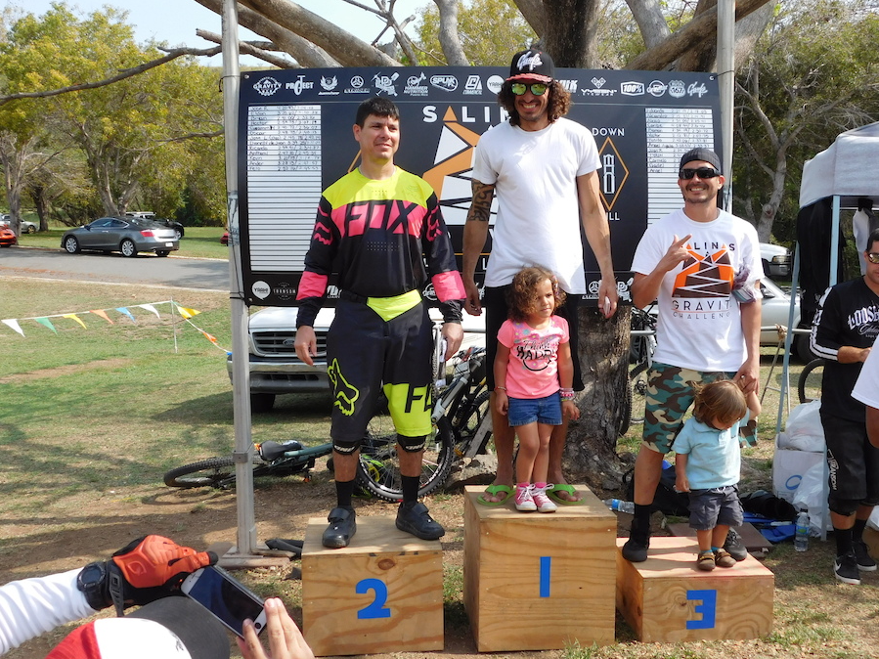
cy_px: 326
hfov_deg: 45.8
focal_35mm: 41
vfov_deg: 35.1
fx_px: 1041
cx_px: 467
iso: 125
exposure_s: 1/800
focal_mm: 6.3
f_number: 3.5
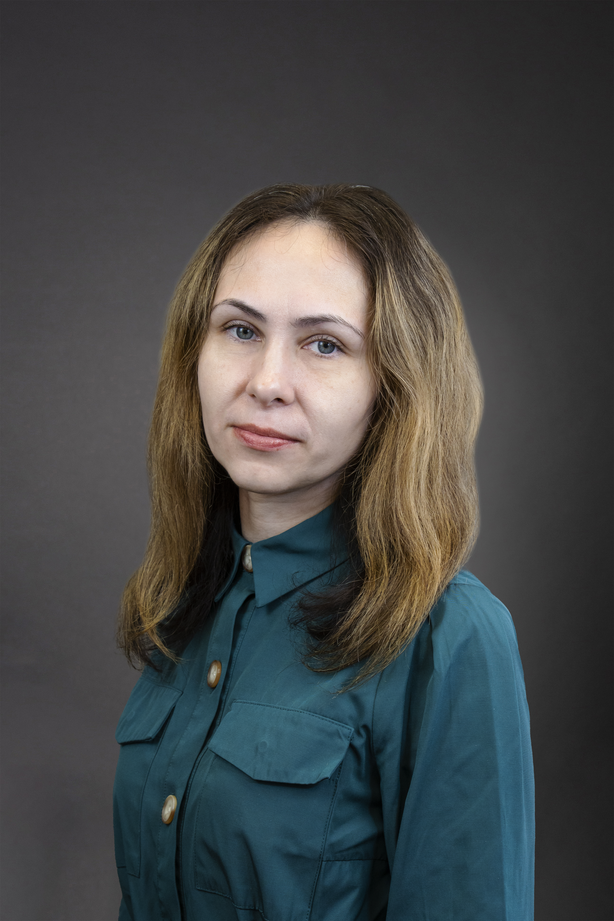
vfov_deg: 28.1
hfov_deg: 18.9
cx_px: 307
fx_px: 1842
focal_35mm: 72
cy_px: 460
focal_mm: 48
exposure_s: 1/160
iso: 640
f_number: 5
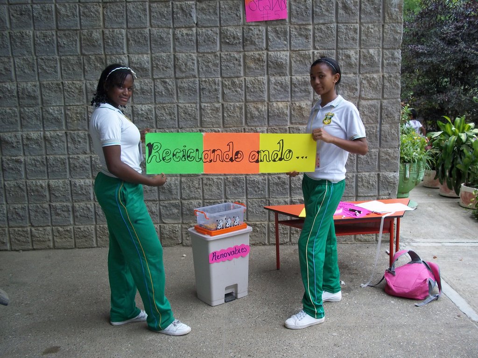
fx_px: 497
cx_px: 239
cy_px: 179
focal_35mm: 36
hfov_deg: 51.4
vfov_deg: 39.7
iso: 80
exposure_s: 1/160
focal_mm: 6.5
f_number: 3.1
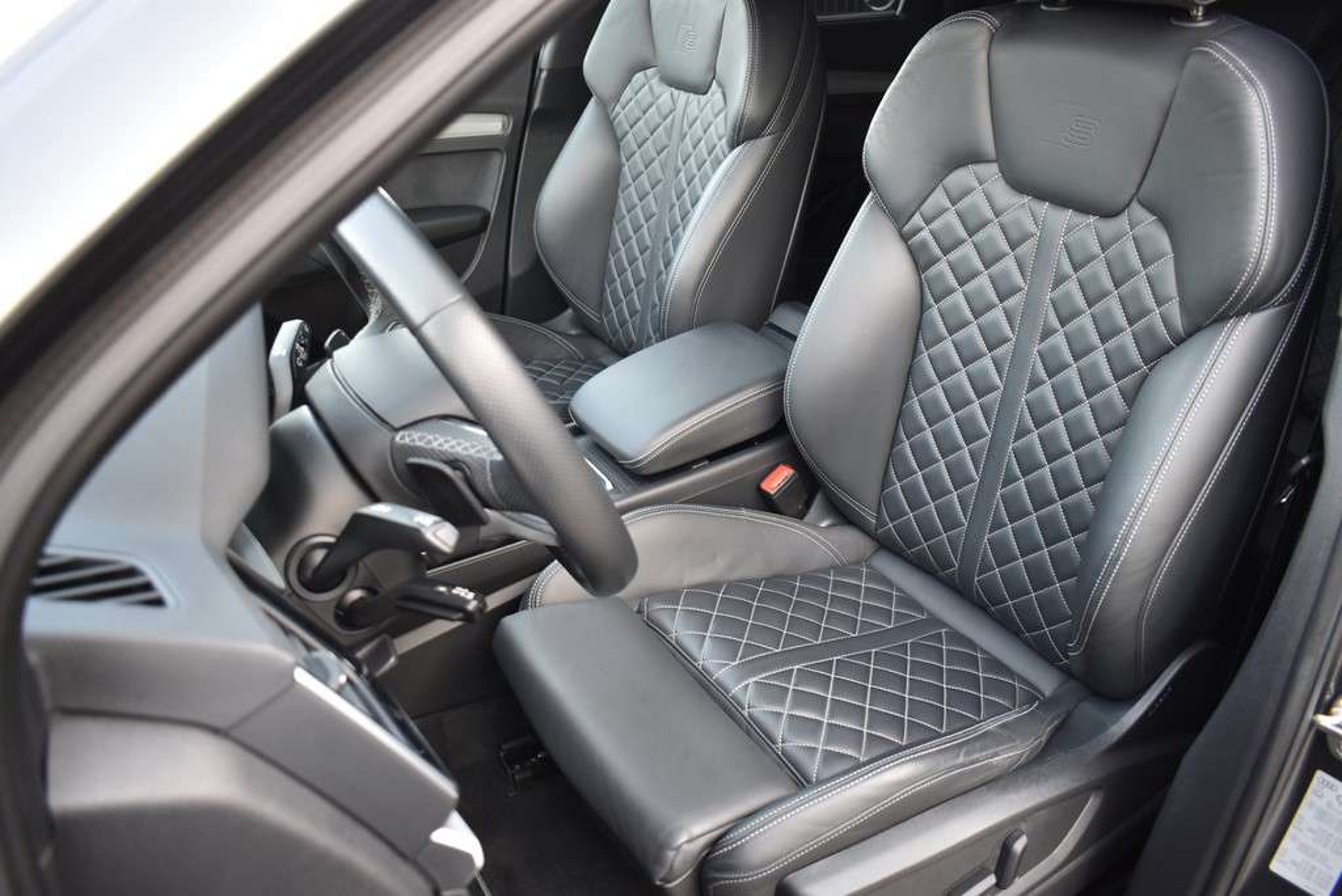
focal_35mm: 27
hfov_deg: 67.4
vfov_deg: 48.0
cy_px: 448
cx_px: 671
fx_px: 1007
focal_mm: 18
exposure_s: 1/60
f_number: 4
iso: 450
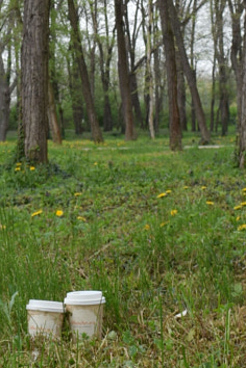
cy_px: -125
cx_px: 38
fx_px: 1250
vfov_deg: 15.8
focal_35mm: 122
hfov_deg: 11.2
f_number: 7.1
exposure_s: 1/50
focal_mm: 18
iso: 200
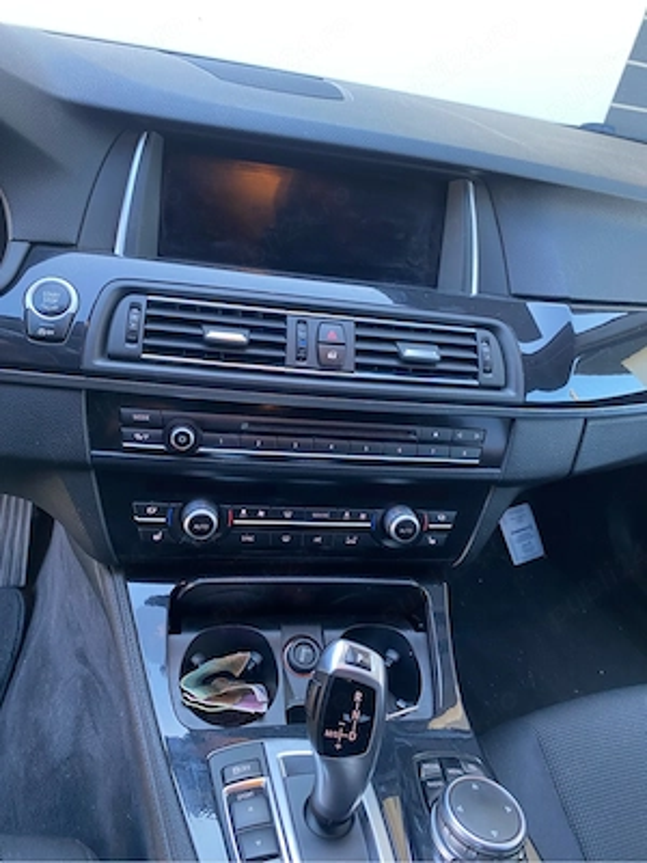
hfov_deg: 53.1
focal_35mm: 26
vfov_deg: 67.3
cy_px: 432
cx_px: 324
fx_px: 648
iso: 125
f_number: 1.8
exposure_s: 1/74
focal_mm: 4.25
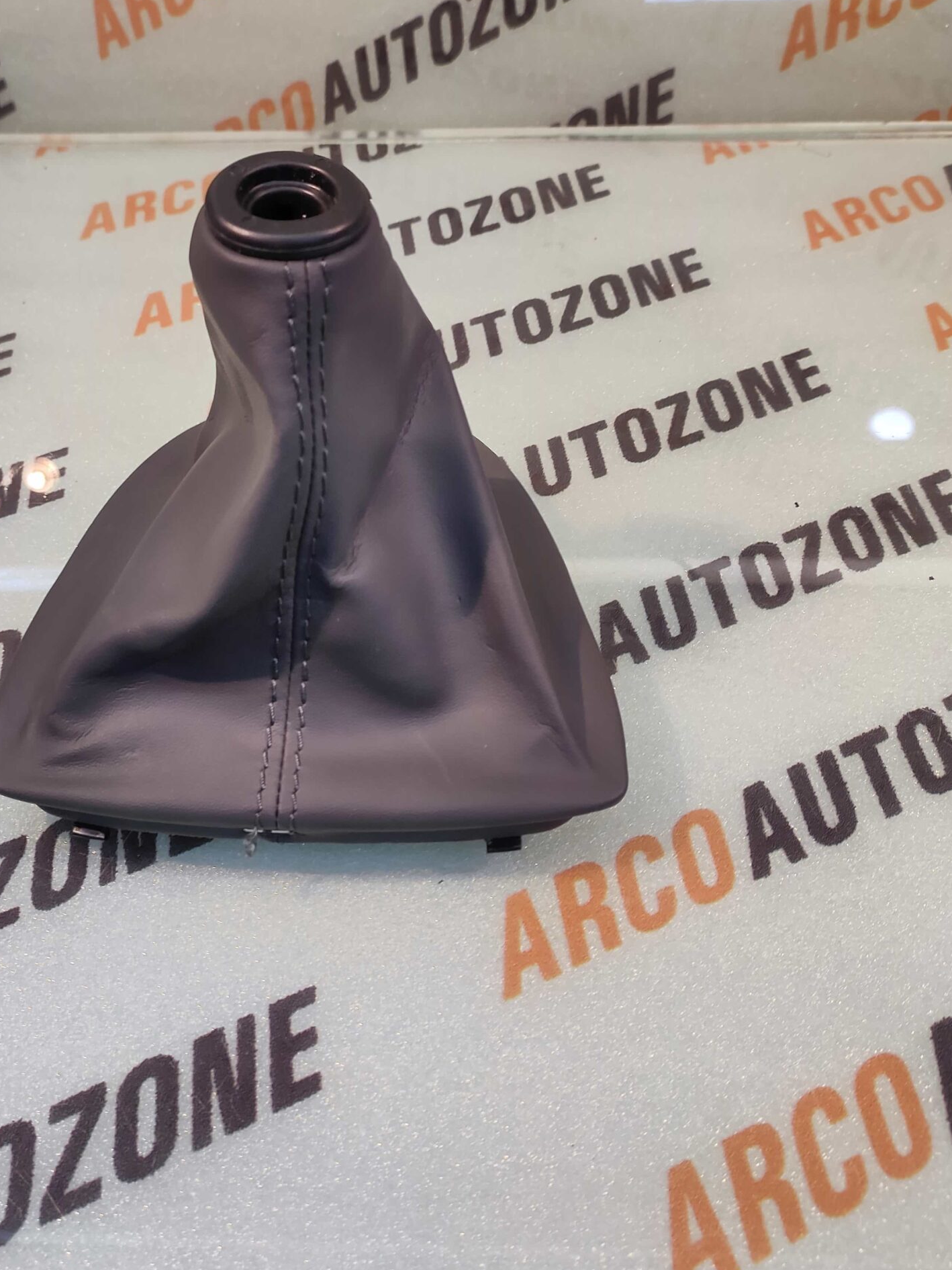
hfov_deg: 58.0
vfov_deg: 73.7
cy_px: 565
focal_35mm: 23
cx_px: 345
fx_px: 843
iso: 126
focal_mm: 4.74
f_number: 1.79
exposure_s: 1/33
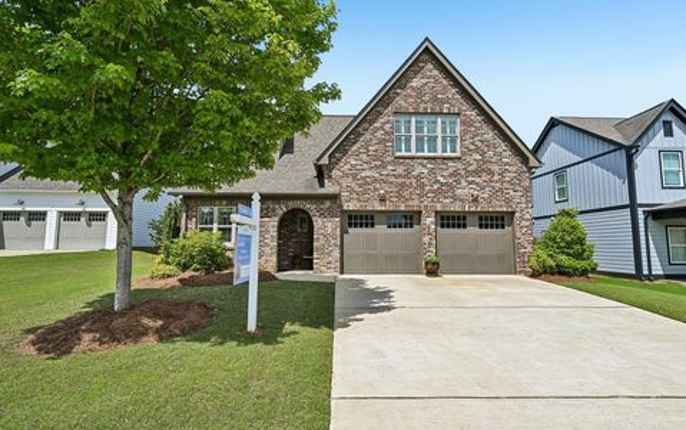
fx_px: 328
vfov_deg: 66.4
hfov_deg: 92.6
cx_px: 348
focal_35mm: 18
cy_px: 210
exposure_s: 1/800
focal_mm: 16.5
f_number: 8
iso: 400
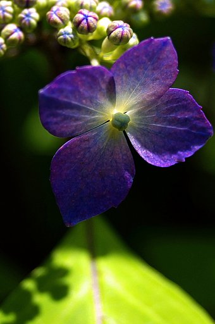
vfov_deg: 27.0
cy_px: 162
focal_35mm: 75
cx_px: 108
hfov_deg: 18.1
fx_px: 674
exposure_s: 1/500
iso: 200
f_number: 5.6
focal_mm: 50
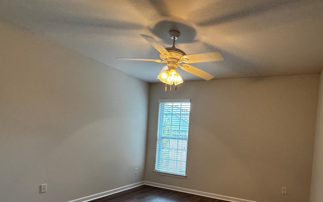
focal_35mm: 23
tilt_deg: -2.4
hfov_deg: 76.3
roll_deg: -3.8
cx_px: 193
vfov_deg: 51.4
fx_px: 202
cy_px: 144
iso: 250
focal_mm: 2.22
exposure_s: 1/60
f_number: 2.2
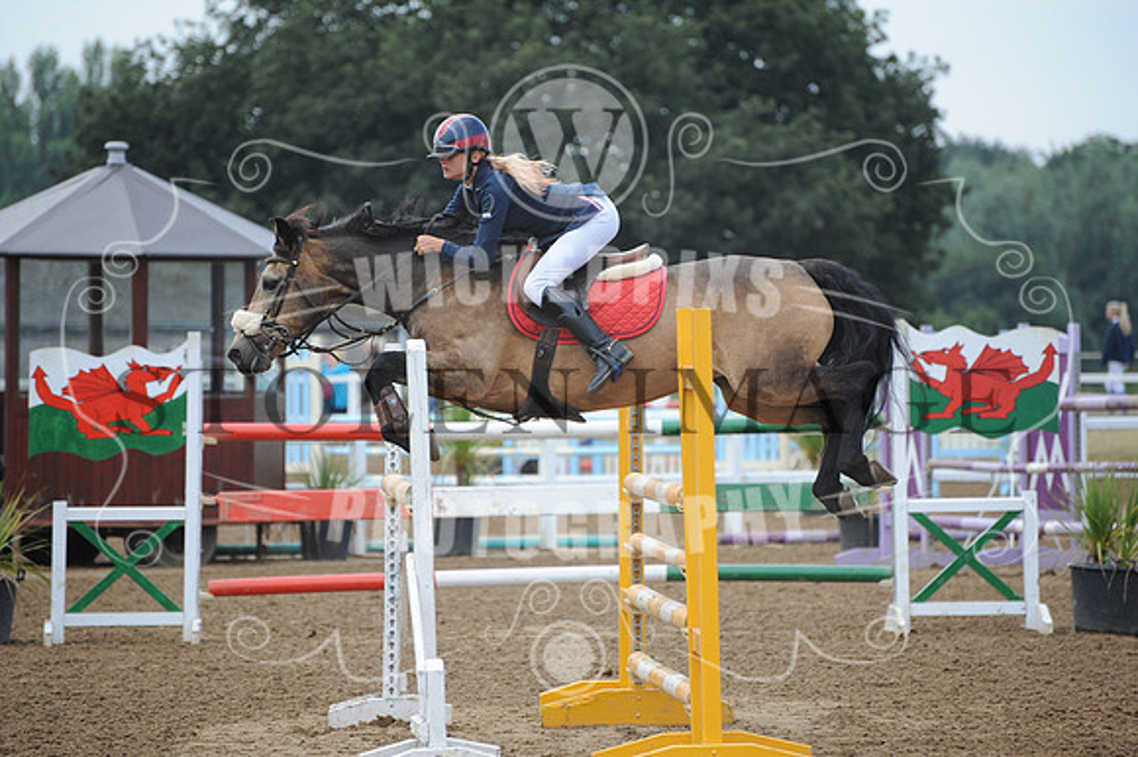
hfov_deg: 8.6
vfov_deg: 5.7
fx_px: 7582
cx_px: 569
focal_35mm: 240
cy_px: 378
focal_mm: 240
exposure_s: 1/1250
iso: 1000
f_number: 5.6
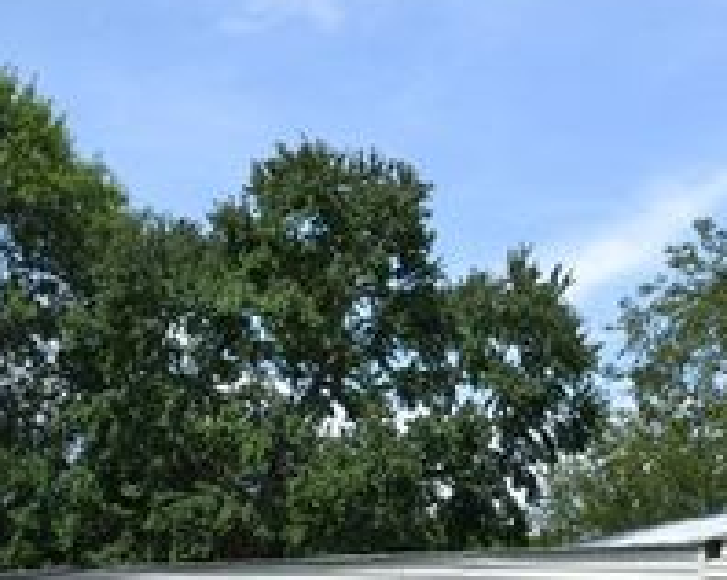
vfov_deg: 23.0
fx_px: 1376
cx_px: 558
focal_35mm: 64
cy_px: 560
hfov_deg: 29.1
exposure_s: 1/250
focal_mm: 18
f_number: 8
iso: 100
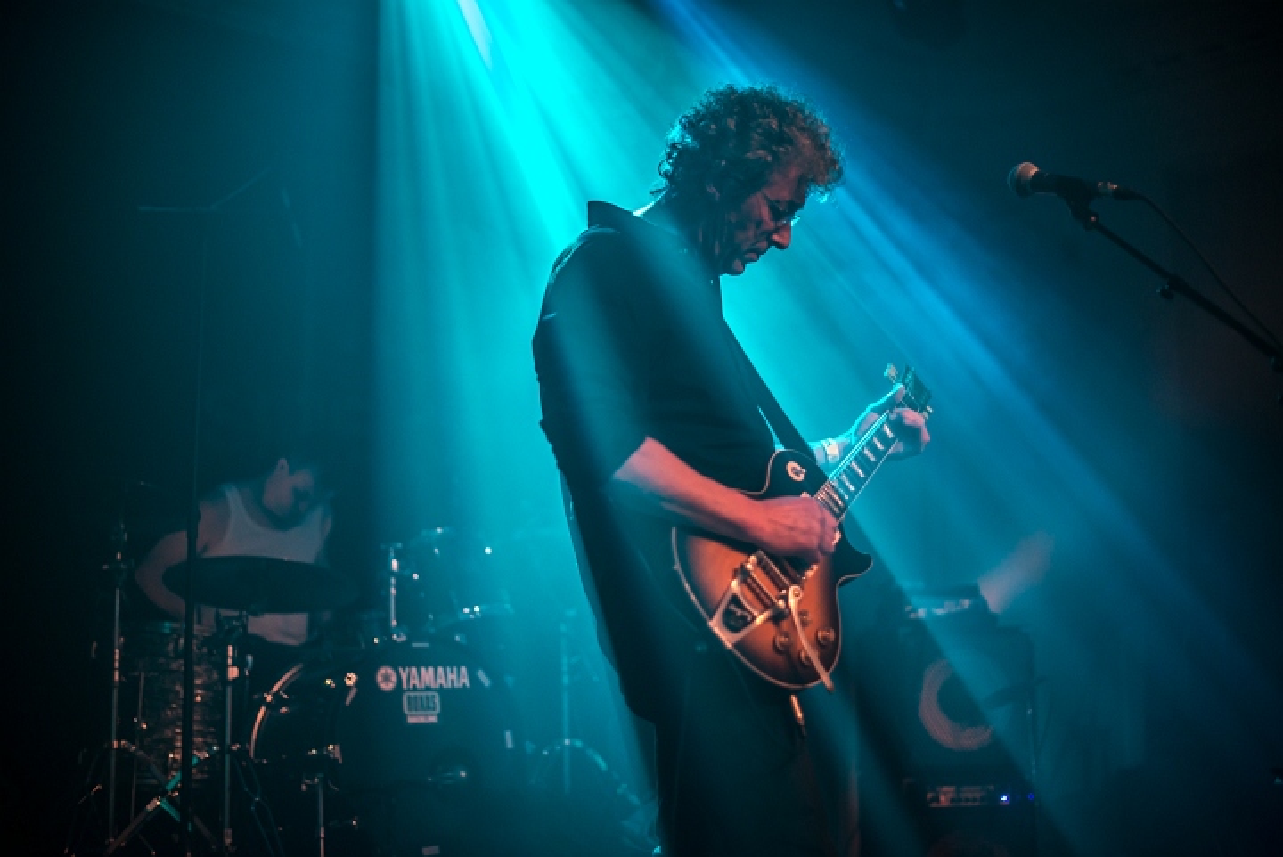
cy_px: 428
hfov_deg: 39.6
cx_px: 642
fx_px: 1783
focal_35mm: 50
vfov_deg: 27.0
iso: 640
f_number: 1.4
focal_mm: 50
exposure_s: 1/80
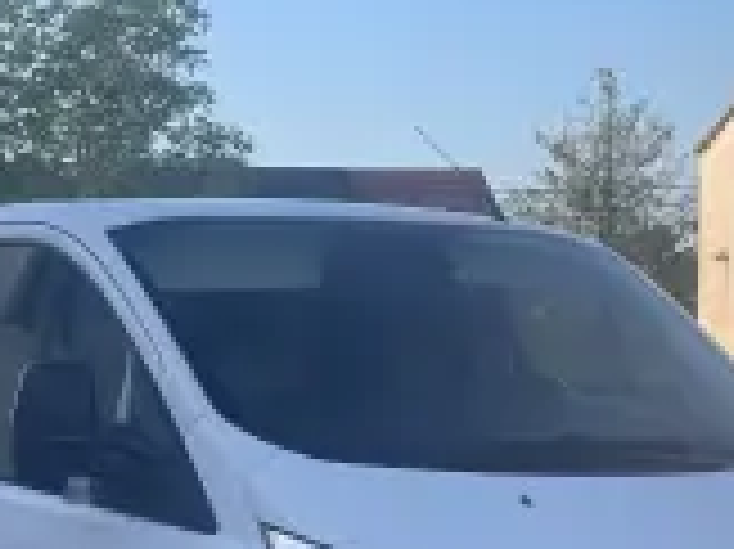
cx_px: 302
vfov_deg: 12.7
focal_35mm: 115
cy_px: 531
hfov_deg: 17.1
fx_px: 2437
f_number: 2
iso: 32
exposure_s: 1/396
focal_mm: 6
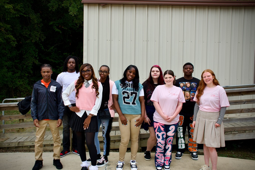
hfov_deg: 55.8
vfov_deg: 38.9
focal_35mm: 34
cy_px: 85
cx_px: 128
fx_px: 241
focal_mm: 23
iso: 200
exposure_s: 1/250
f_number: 7.1
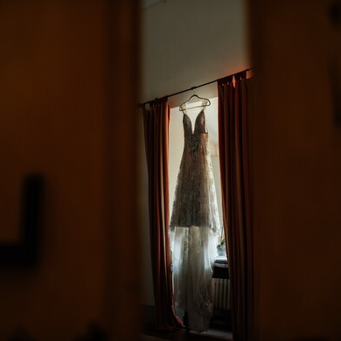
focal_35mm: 45
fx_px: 502
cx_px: 172
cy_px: 171
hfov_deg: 37.6
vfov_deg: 37.6
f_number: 2.2
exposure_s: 1/100
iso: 320
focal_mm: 35
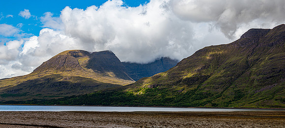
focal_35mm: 55
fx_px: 396
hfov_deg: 39.6
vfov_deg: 18.3
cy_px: 39
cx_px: 142
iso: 100
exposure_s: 1/1000
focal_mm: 50
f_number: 6.3
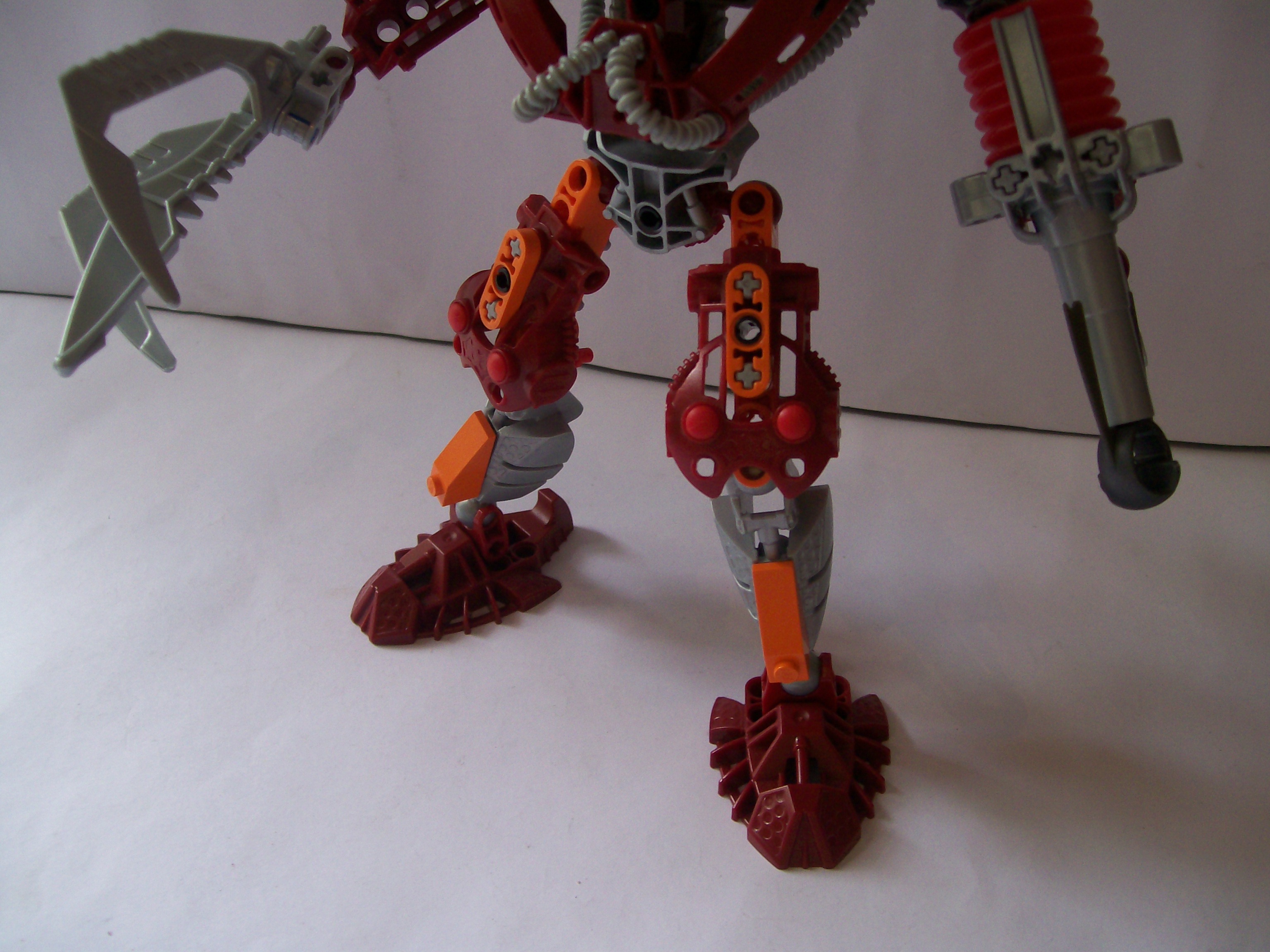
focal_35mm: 36
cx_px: 635
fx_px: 1321
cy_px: 476
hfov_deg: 51.4
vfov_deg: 39.7
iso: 80
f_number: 2.7
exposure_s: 1/85.1
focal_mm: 6
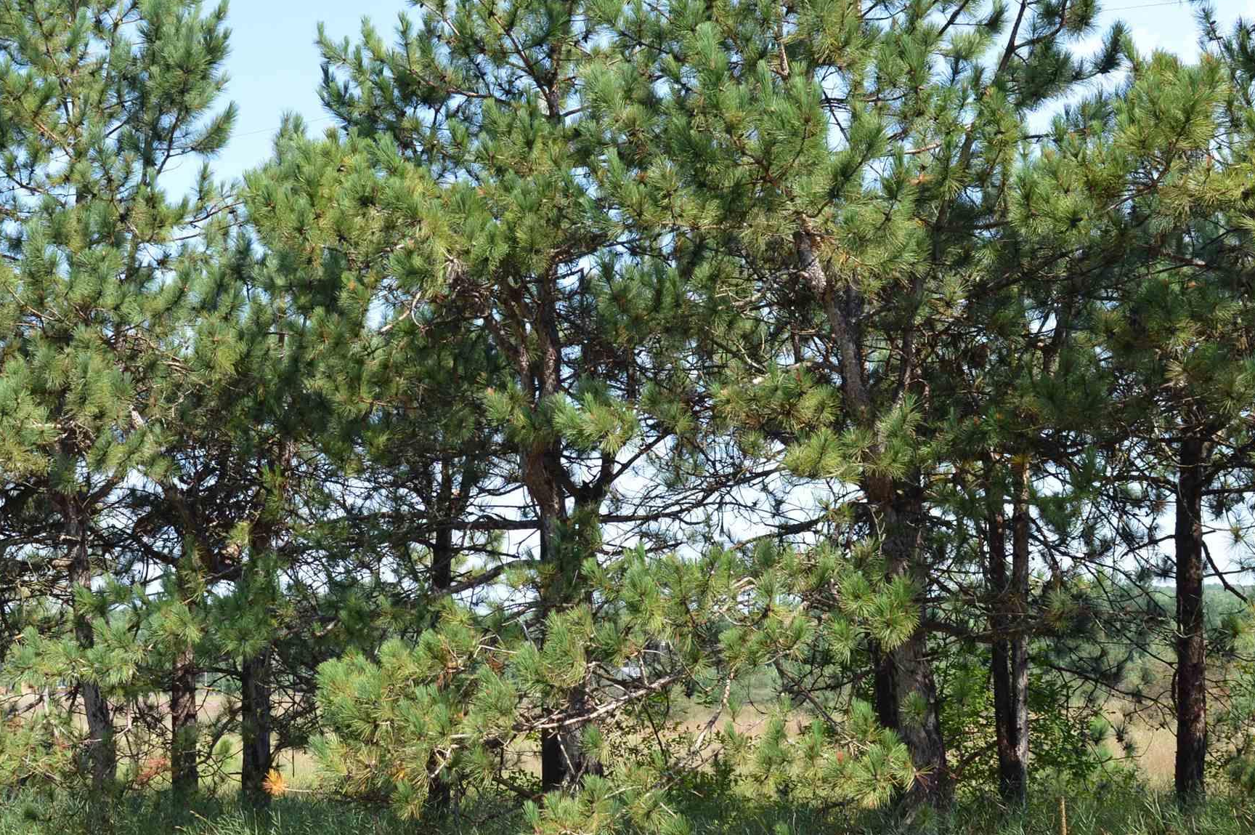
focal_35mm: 48
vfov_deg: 28.0
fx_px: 1672
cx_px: 486
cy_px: 463
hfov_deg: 40.9
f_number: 7.1
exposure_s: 1/200
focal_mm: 18
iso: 100
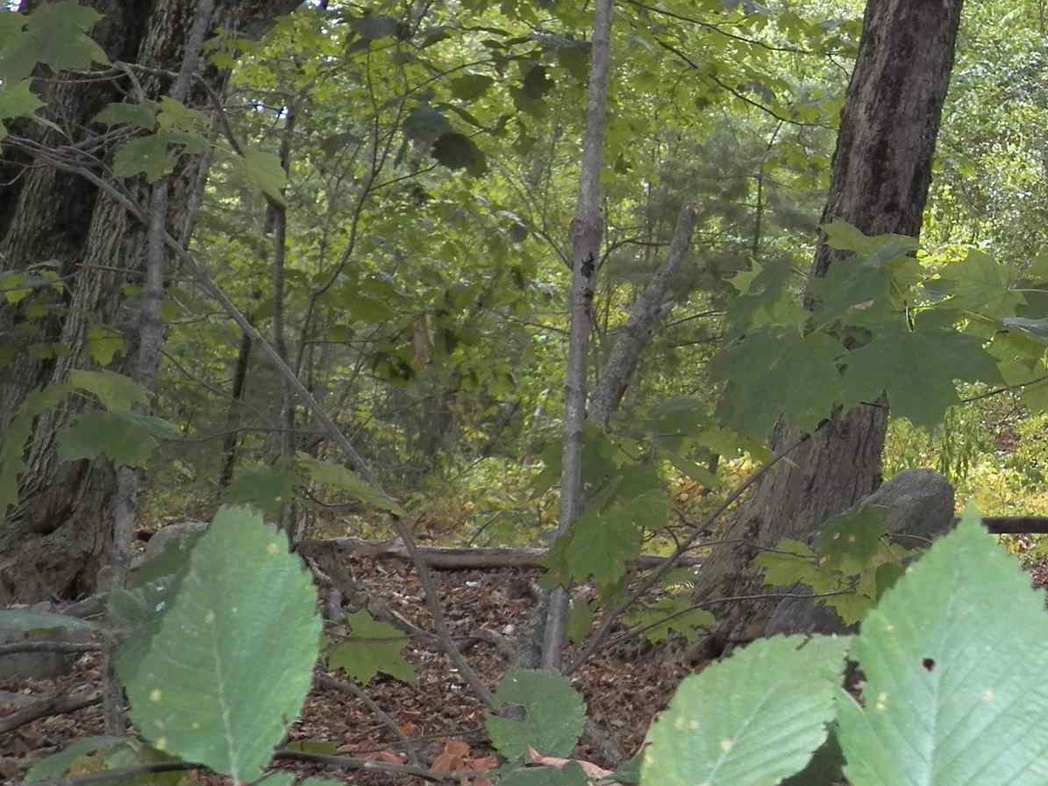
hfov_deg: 24.5
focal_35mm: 72
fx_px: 2180
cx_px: 1249
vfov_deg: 20.1
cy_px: 104
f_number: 2.8
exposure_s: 1/200
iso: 125
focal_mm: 4.9
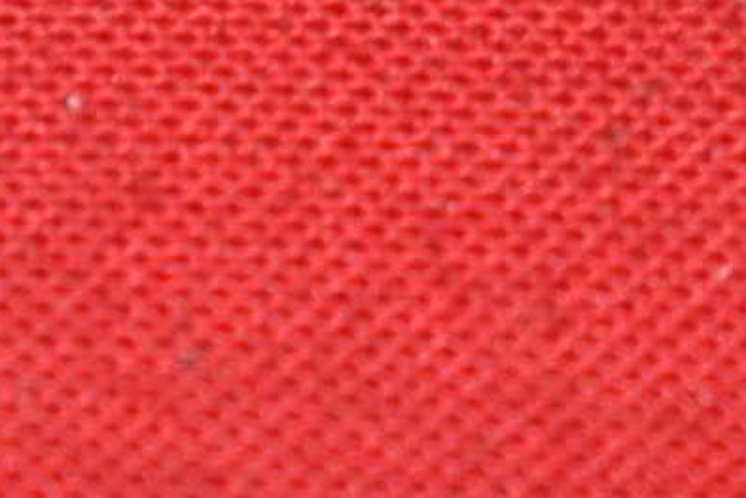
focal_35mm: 547
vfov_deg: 2.5
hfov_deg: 3.7
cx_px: -646
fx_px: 11339
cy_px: -790
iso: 400
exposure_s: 1/200
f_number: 5.3
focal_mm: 48
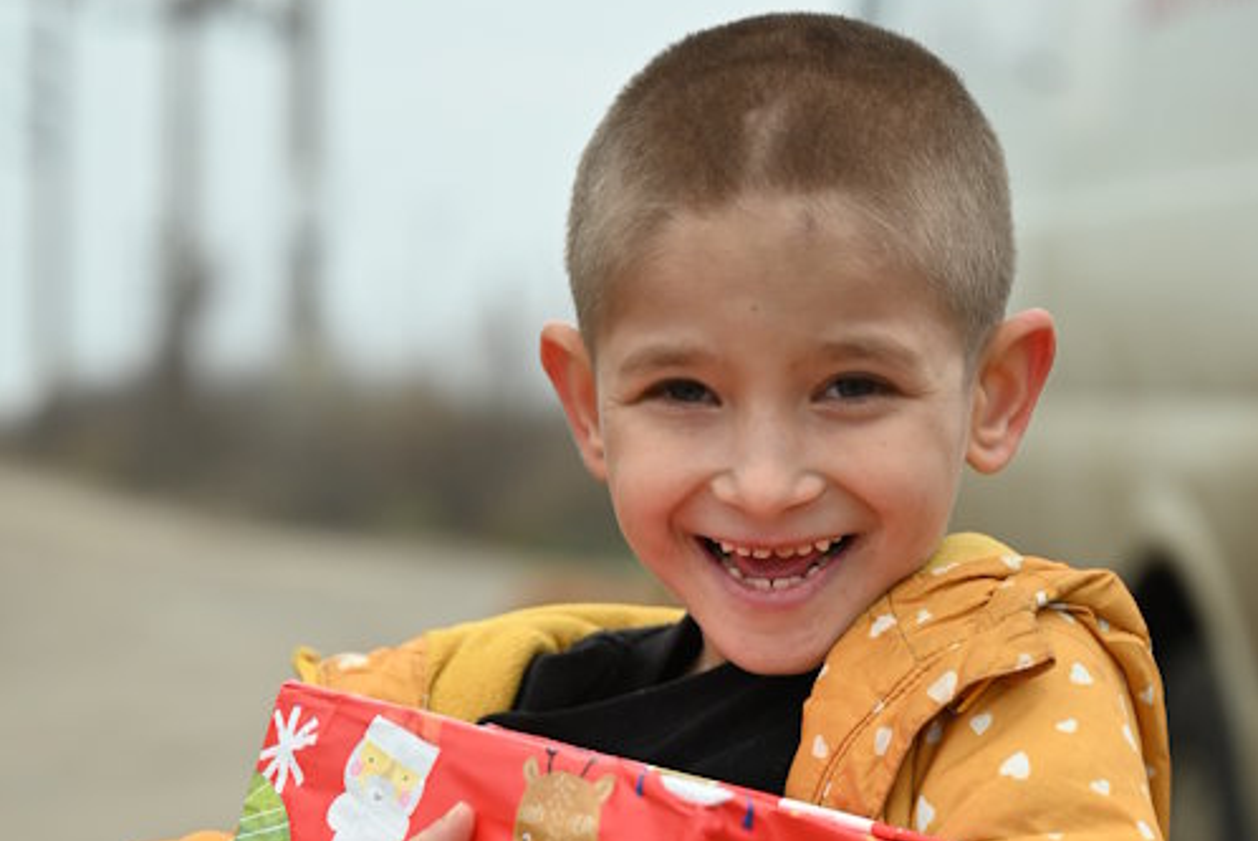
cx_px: 557
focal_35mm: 96
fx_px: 3358
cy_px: 543
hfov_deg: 21.2
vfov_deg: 14.3
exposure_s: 1/200
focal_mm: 70
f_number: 3.2
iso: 180
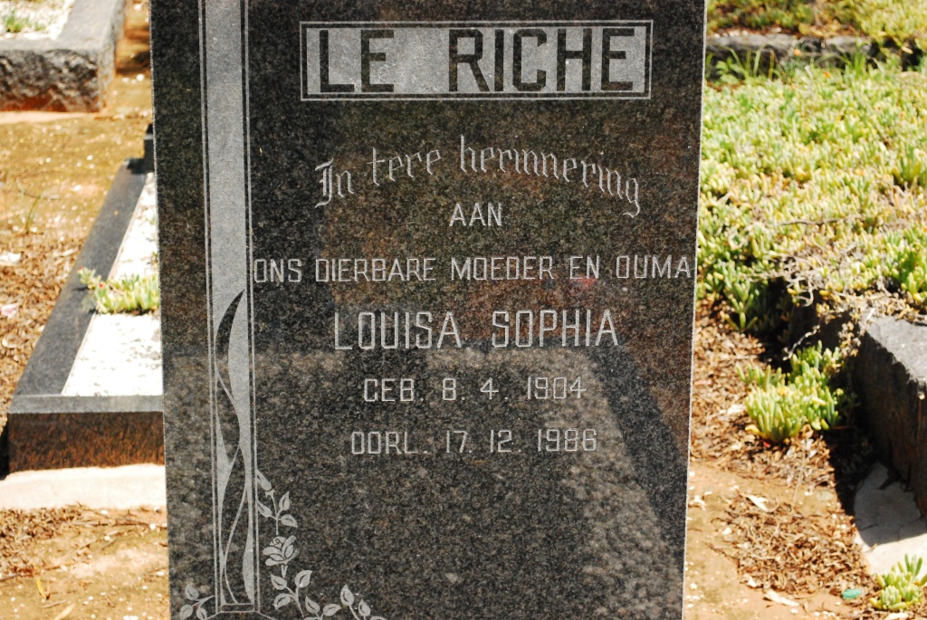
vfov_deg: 16.6
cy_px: 310
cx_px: 464
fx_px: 2126
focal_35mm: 82
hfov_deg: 24.6
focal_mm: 55
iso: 1600
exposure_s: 1/3200
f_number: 5.6
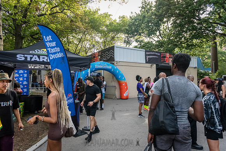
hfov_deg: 73.7
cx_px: 113
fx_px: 151
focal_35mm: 24
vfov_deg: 53.1
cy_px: 76
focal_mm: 24
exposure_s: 1/4000
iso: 4000
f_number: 4
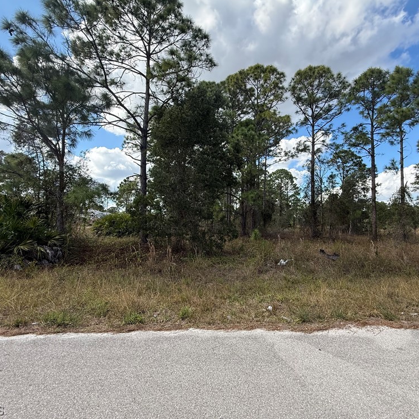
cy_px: 207
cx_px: 223
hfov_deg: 83.9
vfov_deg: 84.0
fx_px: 233
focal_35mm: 17
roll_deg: -0.9
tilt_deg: +6.0
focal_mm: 2.22
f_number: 2.2
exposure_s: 1/734
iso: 64
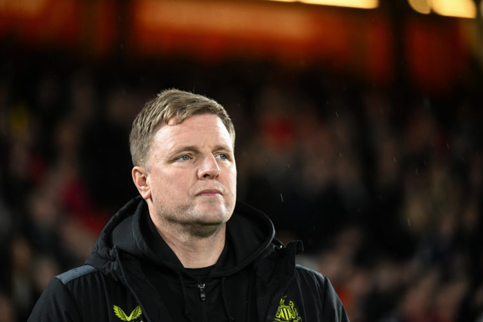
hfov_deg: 10.3
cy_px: 161
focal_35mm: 200
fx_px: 2683
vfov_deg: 6.9
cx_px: 242
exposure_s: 1/500
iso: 1600
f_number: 2.8
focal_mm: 200
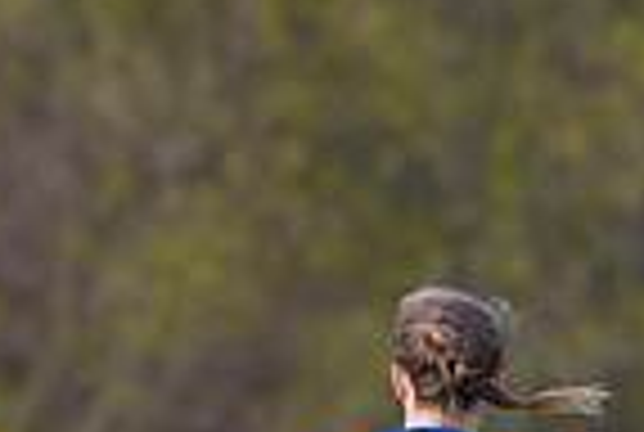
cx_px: 378
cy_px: 700
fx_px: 27552
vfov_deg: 0.9
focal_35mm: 1537
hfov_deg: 1.3
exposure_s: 1/1600
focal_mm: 380
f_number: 5.6
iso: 200
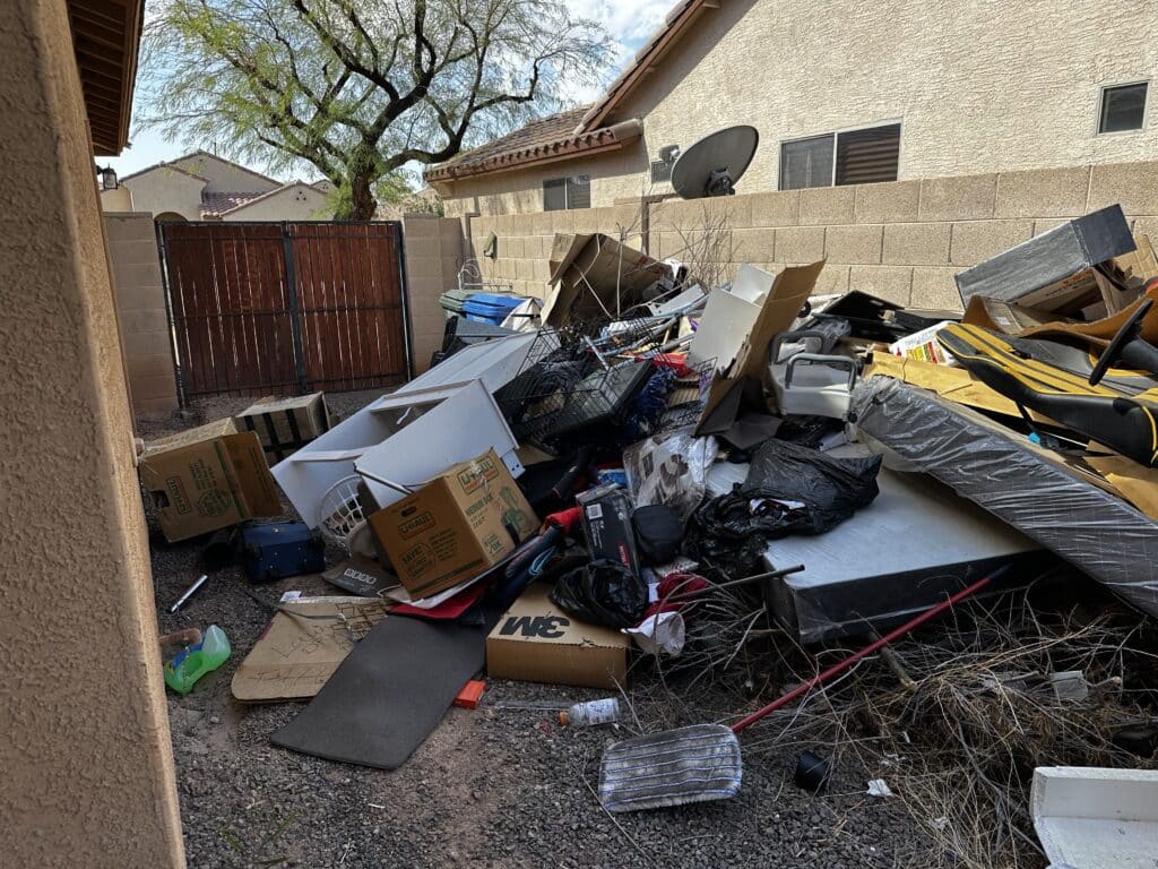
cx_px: 579
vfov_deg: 56.8
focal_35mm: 24
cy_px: 434
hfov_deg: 71.6
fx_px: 803
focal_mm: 6.86
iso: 80
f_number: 1.78
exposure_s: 1/1256
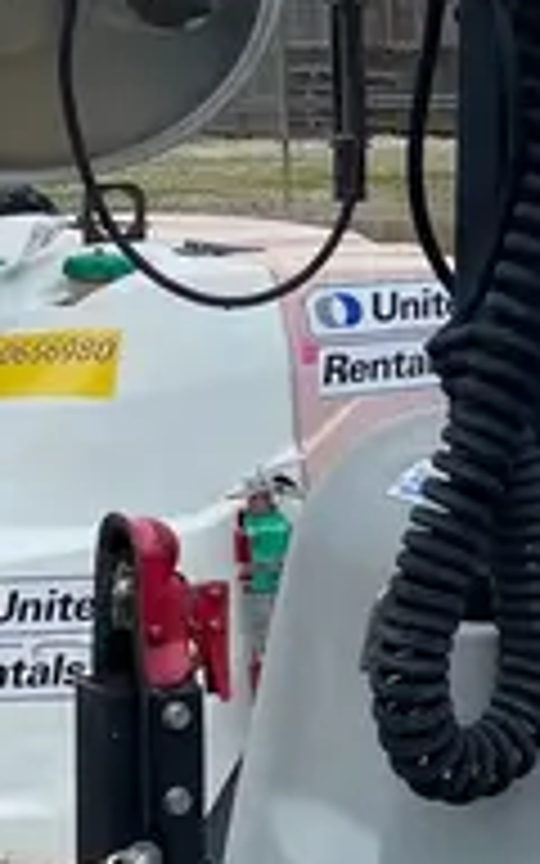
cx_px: 806
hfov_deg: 11.9
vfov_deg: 19.8
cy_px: 358
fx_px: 2472
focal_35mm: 105
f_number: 1.8
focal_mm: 4.25
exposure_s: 1/1484
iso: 32
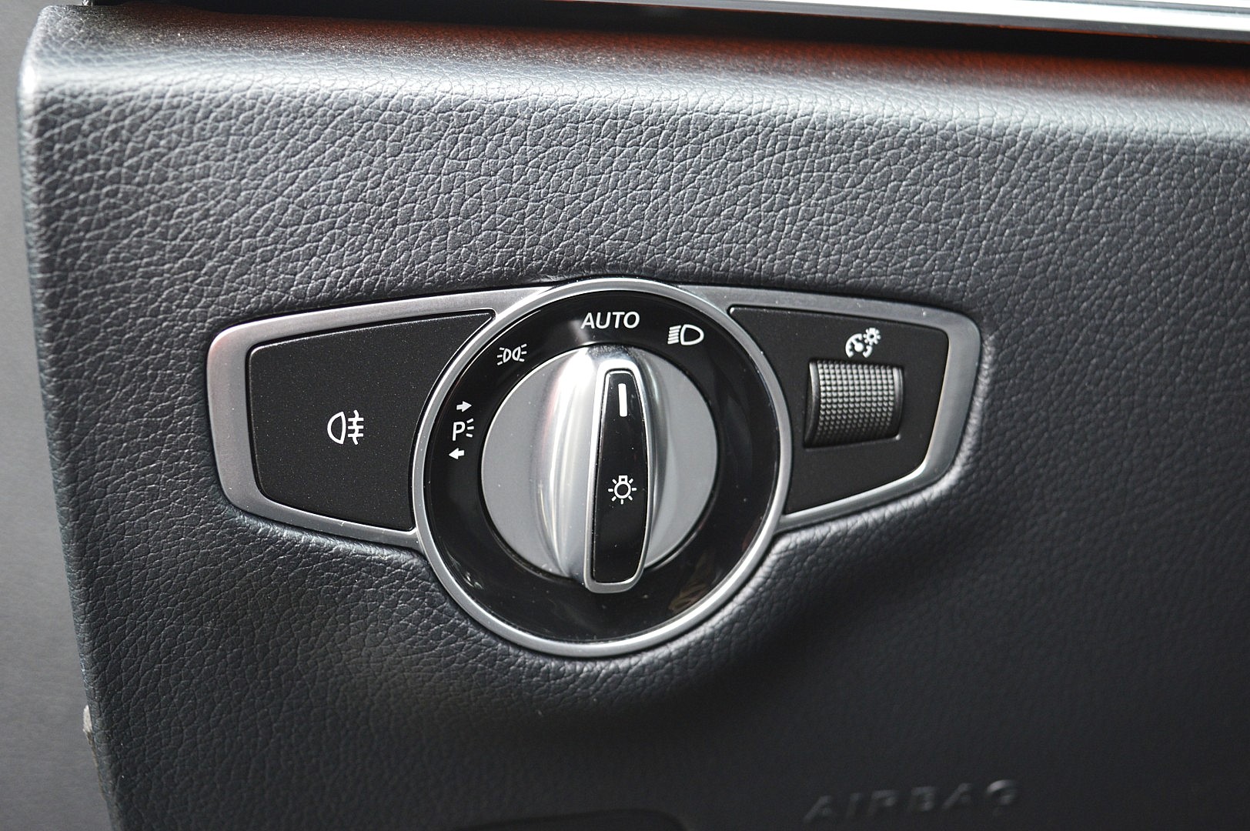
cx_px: 625
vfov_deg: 19.7
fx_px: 2394
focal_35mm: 69
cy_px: 416
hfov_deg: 29.3
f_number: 5
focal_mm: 46
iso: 800
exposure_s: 1/50
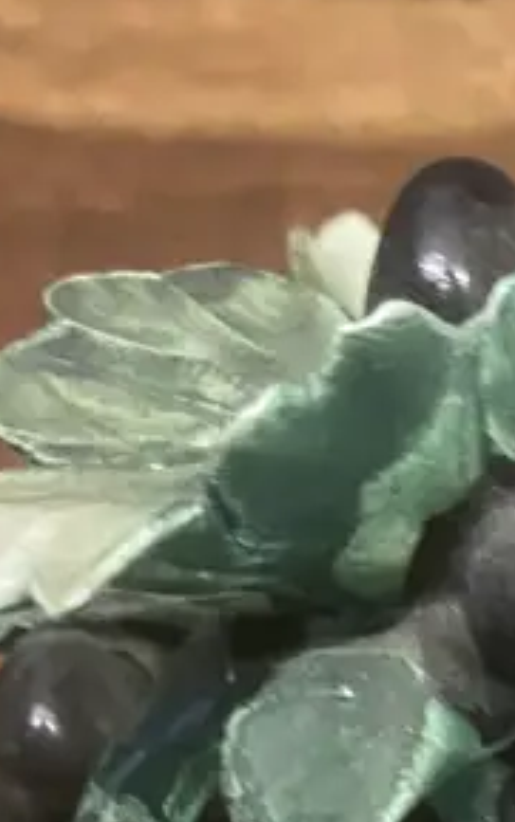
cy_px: 941
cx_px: 481
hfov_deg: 12.4
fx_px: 2354
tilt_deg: -60.9
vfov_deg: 18.9
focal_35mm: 105
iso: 250
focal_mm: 3.99
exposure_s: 1/33
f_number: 1.8
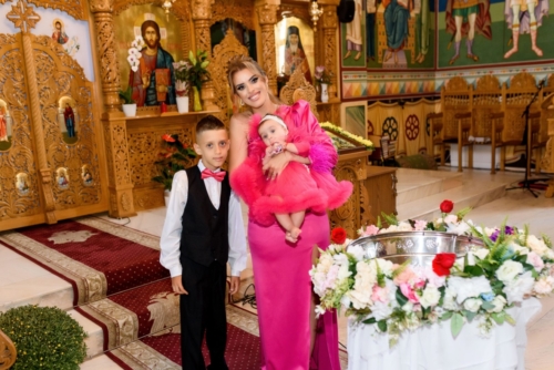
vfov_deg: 37.9
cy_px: 185
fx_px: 539
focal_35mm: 35
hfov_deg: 54.4
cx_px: 277
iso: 1600
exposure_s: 1/200
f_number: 2.8
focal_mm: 35
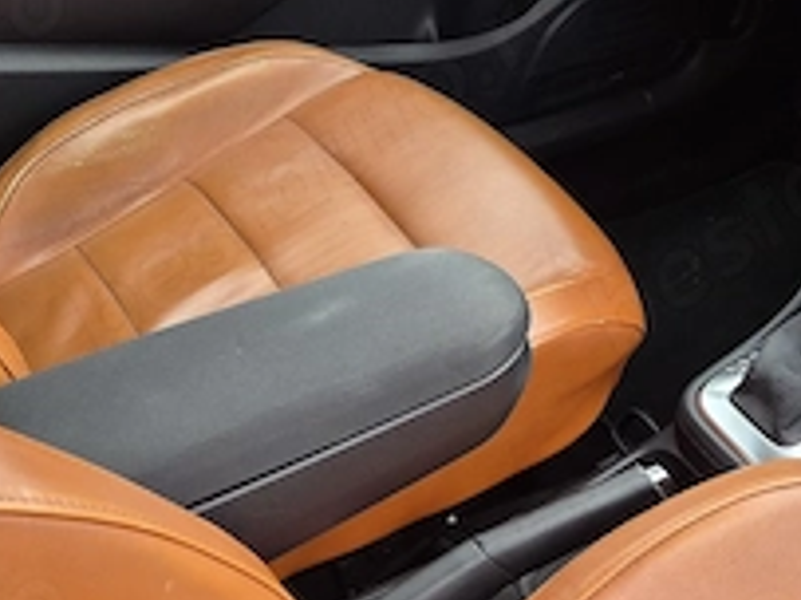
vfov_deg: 21.5
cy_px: 209
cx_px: 635
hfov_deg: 28.0
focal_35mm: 68
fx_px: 1573
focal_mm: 5.4
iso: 50
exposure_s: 1/180
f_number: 1.8
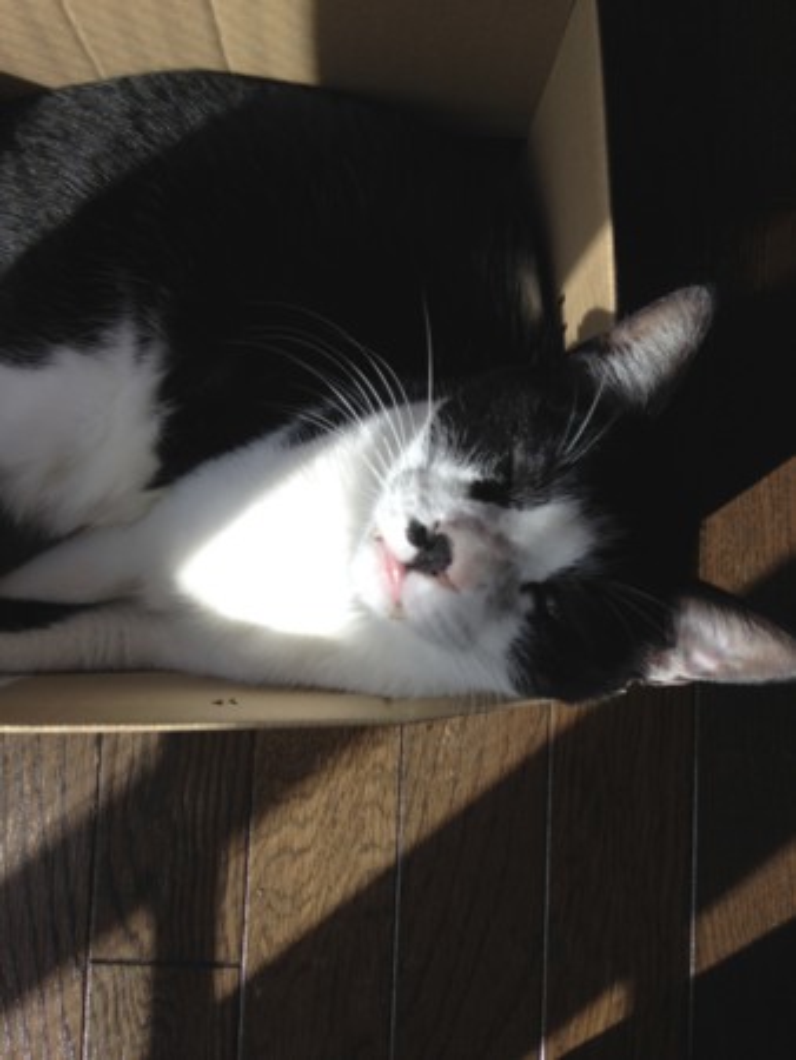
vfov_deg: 55.3
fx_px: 1011
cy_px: 530
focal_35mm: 33
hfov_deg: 43.0
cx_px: 398
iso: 50
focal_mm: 4.12
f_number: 2.4
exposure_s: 1/874
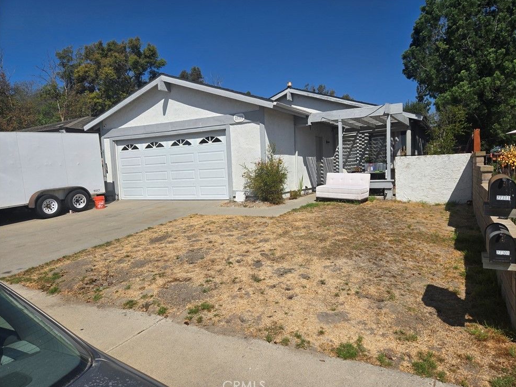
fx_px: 358
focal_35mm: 24
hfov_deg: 71.6
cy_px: 191
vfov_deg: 56.8
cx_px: 268
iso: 25
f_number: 1.8
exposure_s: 1/3531
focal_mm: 5.4
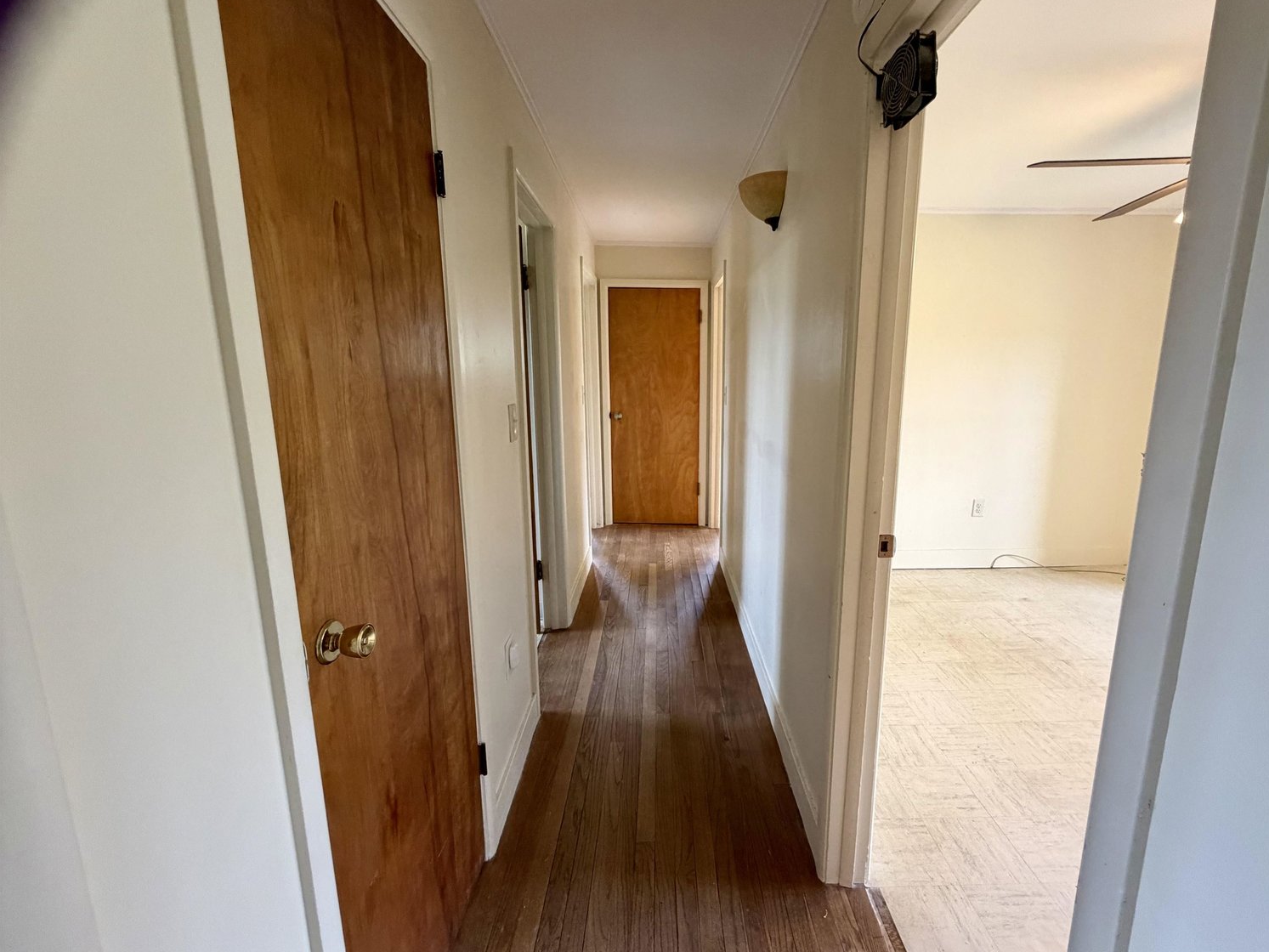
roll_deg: -0.2
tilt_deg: -9.6
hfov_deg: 98.0
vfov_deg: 81.7
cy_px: 462
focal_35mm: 15
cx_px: 679
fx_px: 550
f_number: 2.2
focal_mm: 2.22
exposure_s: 1/101
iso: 320
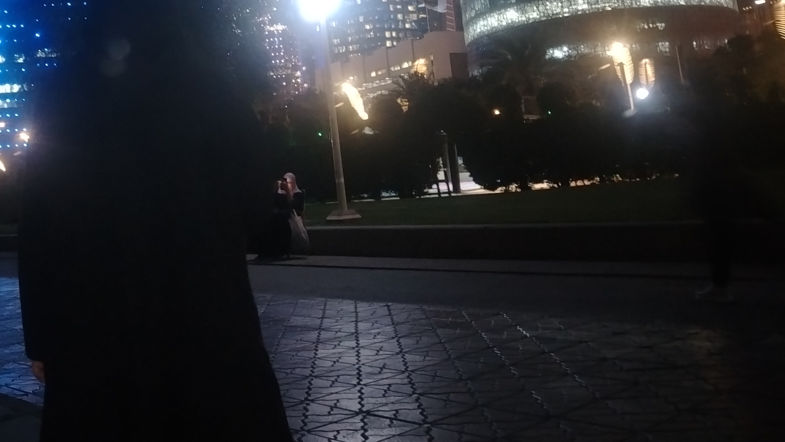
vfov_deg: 26.6
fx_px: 895
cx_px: 226
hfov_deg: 46.2
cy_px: 29
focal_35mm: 43
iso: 5450
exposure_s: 1/20
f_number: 1.75
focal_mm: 5.25
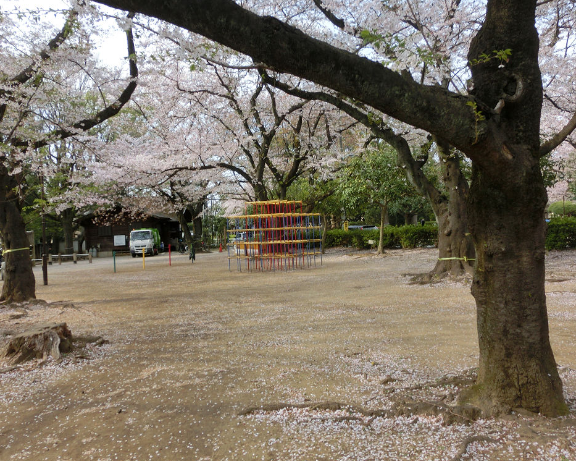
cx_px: 296
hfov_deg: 58.8
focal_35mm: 30
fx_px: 511
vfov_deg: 48.5
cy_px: 227
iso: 80
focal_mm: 5
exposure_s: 1/500
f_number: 3
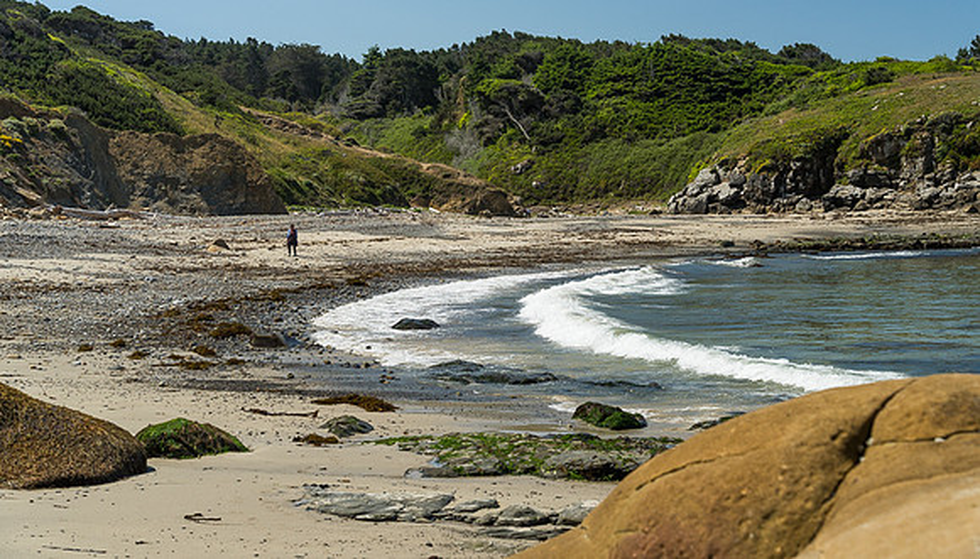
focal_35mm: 58
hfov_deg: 35.6
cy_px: 233
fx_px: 1524
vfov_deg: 20.8
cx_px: 490
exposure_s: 1/500
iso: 400
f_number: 8
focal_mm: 56
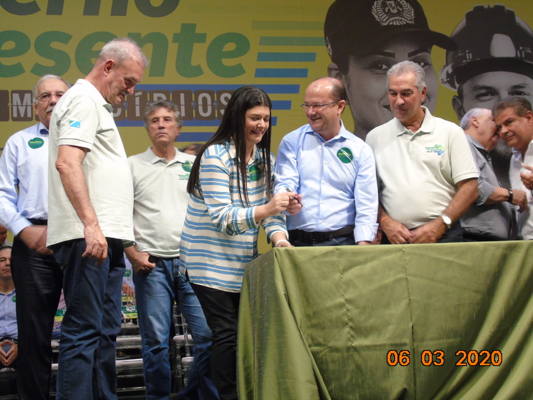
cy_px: 200
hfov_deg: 23.8
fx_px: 1263
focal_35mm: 82
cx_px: 266
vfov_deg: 18.0
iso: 320
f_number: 4.1
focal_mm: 15
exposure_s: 1/30
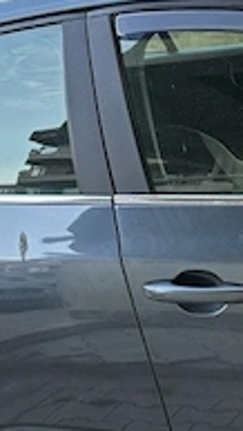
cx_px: 276
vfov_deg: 24.2
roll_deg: +14.4
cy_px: 221
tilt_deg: -17.5
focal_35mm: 88
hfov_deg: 13.5
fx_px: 1005
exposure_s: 1/201
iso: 80
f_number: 1.6
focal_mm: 5.96
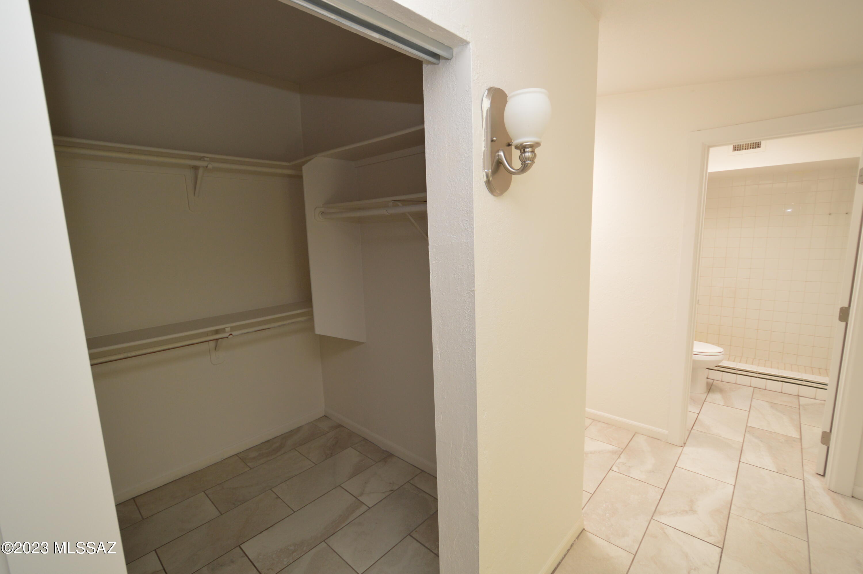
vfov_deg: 77.2
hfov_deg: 100.4
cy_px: 287
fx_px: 359
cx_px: 432
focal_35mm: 15
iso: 400
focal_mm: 10
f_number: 4
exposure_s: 1/60
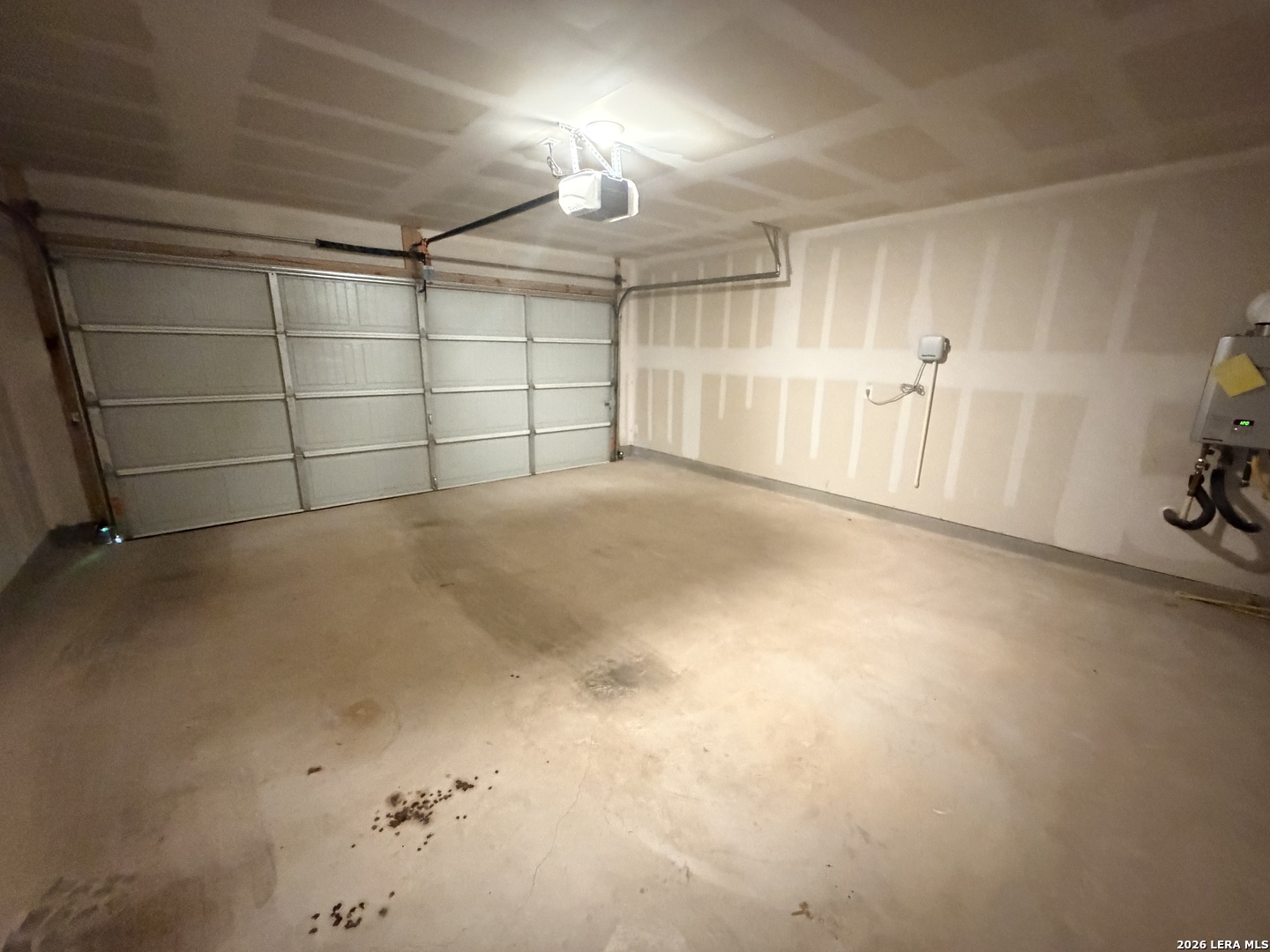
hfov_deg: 102.1
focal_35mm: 14
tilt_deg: -14.0
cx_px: 635
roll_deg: -0.4
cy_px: 476
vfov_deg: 85.7
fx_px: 514
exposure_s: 1/30
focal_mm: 2.22
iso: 2500
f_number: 2.2
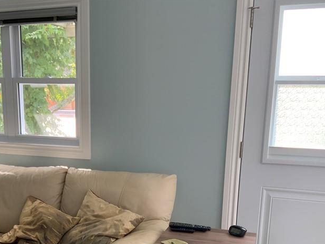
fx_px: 451
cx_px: 119
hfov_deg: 39.4
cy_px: 199
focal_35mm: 48
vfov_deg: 29.5
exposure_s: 1/106
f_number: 1.8
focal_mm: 3
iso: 64
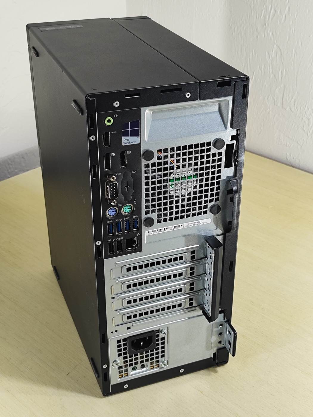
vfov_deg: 71.6
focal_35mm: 24
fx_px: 289
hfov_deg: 56.8
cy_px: 208
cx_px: 156
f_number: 1.89
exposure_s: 1/120
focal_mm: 5.89
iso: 165
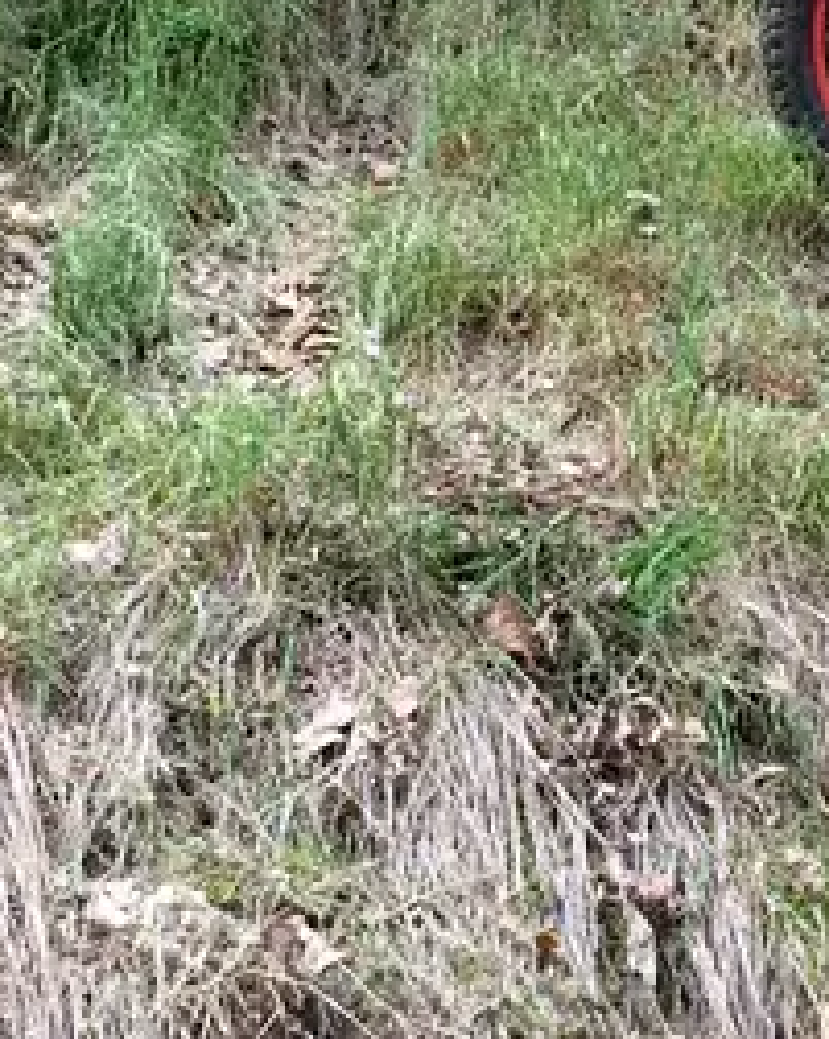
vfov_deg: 14.2
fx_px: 4148
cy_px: 301
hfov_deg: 11.3
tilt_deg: +12.4
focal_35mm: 135
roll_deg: +1.7
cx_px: 899
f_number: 2.2
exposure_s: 1/100
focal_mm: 4.15
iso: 32
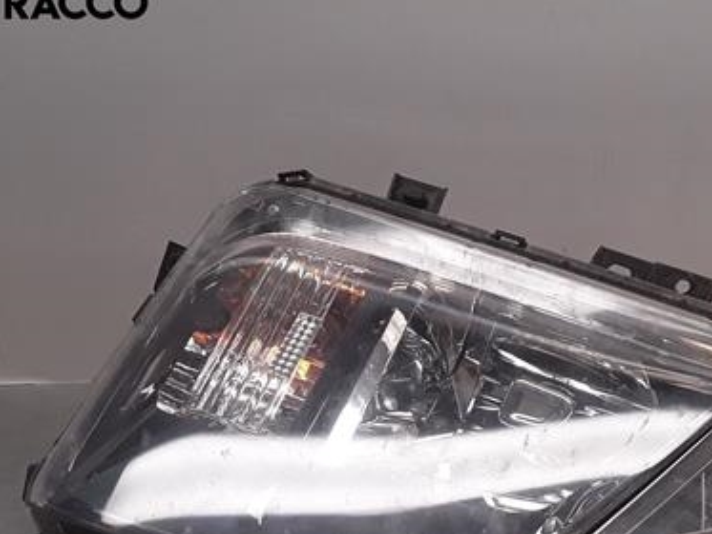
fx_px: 988
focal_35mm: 48
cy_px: 441
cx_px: 391
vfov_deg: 29.5
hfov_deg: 39.6
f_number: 1.9
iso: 100
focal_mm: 2.91
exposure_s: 1/215
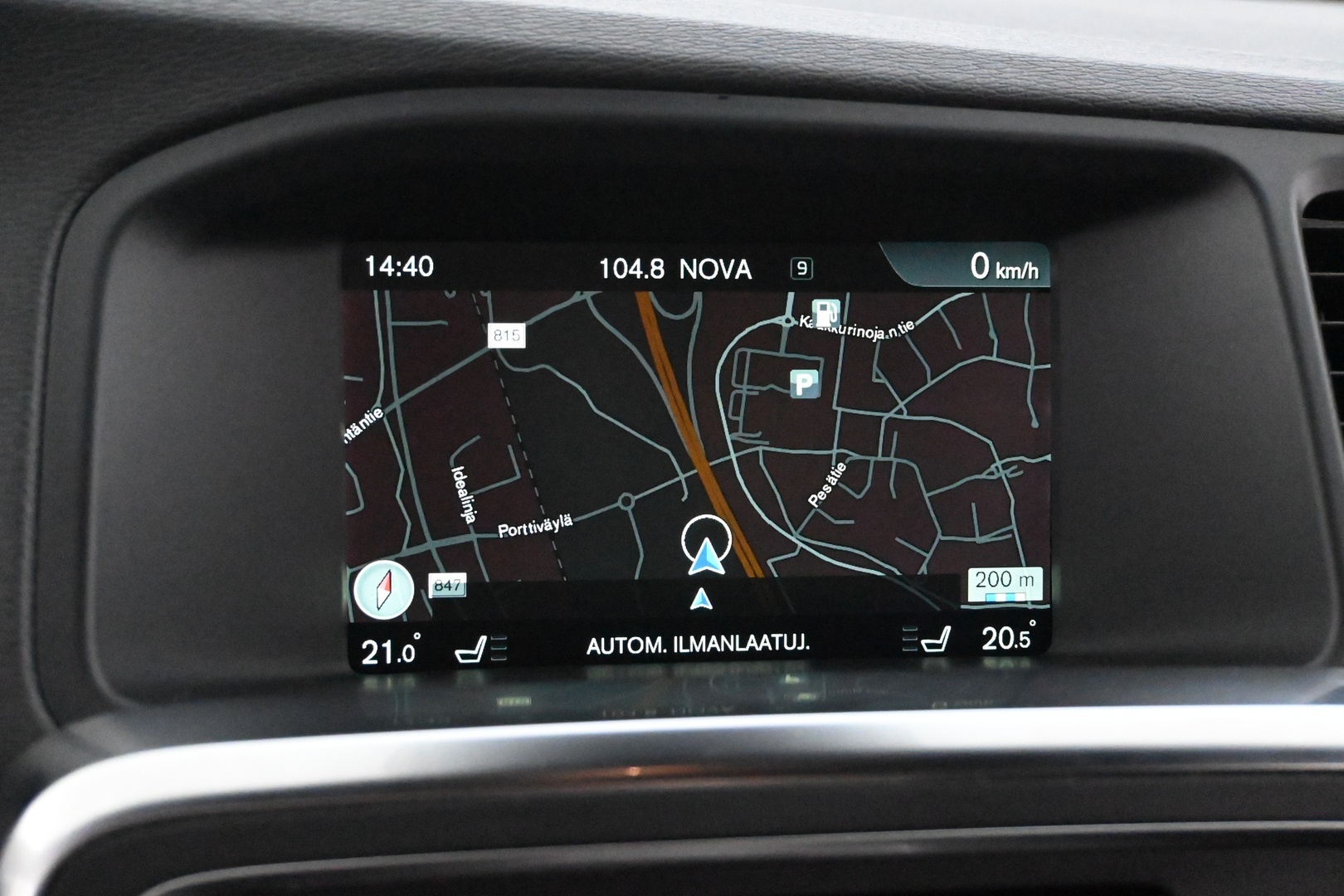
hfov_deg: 43.0
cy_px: 448
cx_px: 672
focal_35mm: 46
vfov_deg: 29.4
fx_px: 1708
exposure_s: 1/50
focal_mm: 30.5
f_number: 4.8
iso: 18000
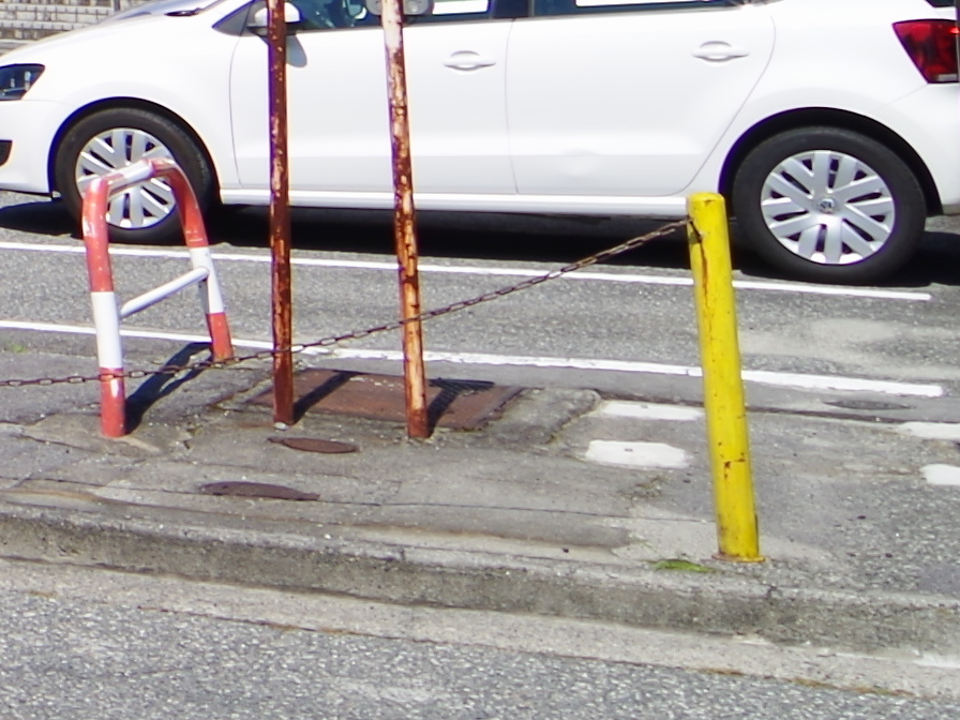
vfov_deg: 14.4
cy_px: -406
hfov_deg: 14.8
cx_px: -1215
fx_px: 2635
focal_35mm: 95
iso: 100
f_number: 11
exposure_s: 1/160
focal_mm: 12
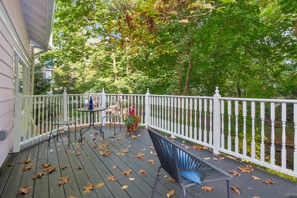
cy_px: 89
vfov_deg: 73.5
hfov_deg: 96.7
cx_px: 145
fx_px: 132
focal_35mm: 16
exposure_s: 1/10
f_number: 8
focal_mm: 8
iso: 200
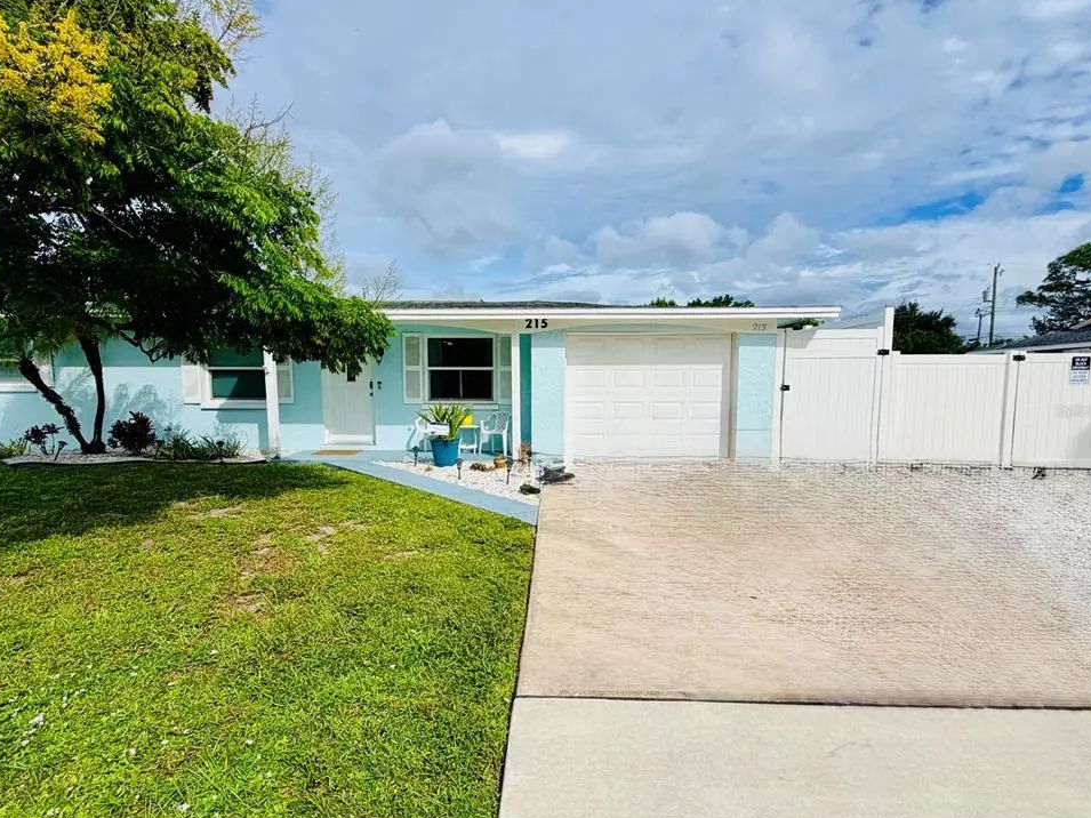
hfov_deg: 98.2
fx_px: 473
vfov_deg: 81.7
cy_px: 411
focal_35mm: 15
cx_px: 539
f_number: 2.2
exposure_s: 1/1572
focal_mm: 2.22
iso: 20
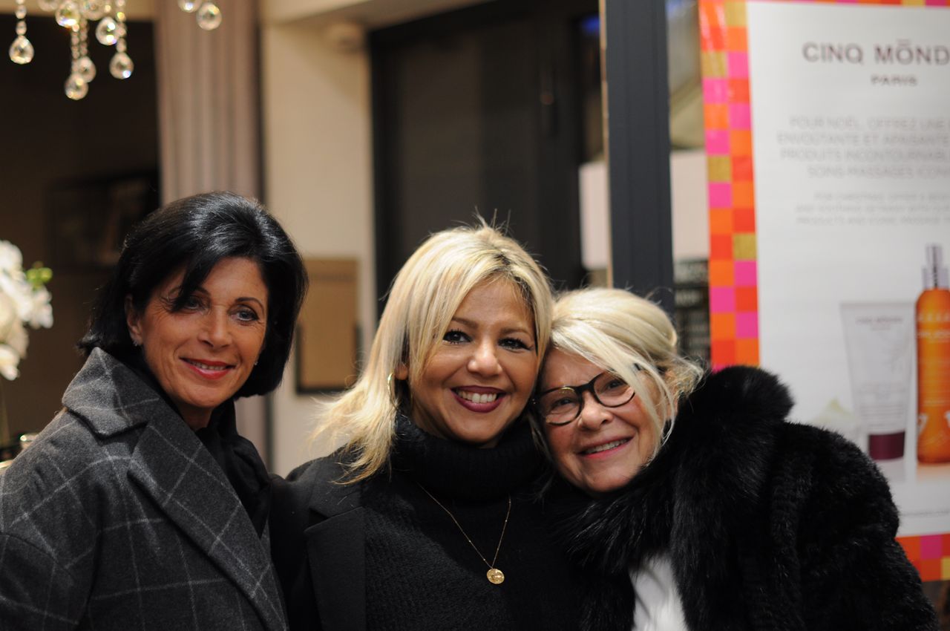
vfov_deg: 18.1
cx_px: 475
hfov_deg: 27.0
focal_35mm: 75
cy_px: 316
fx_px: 1977
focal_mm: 50
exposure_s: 1/80
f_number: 1.8
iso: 400
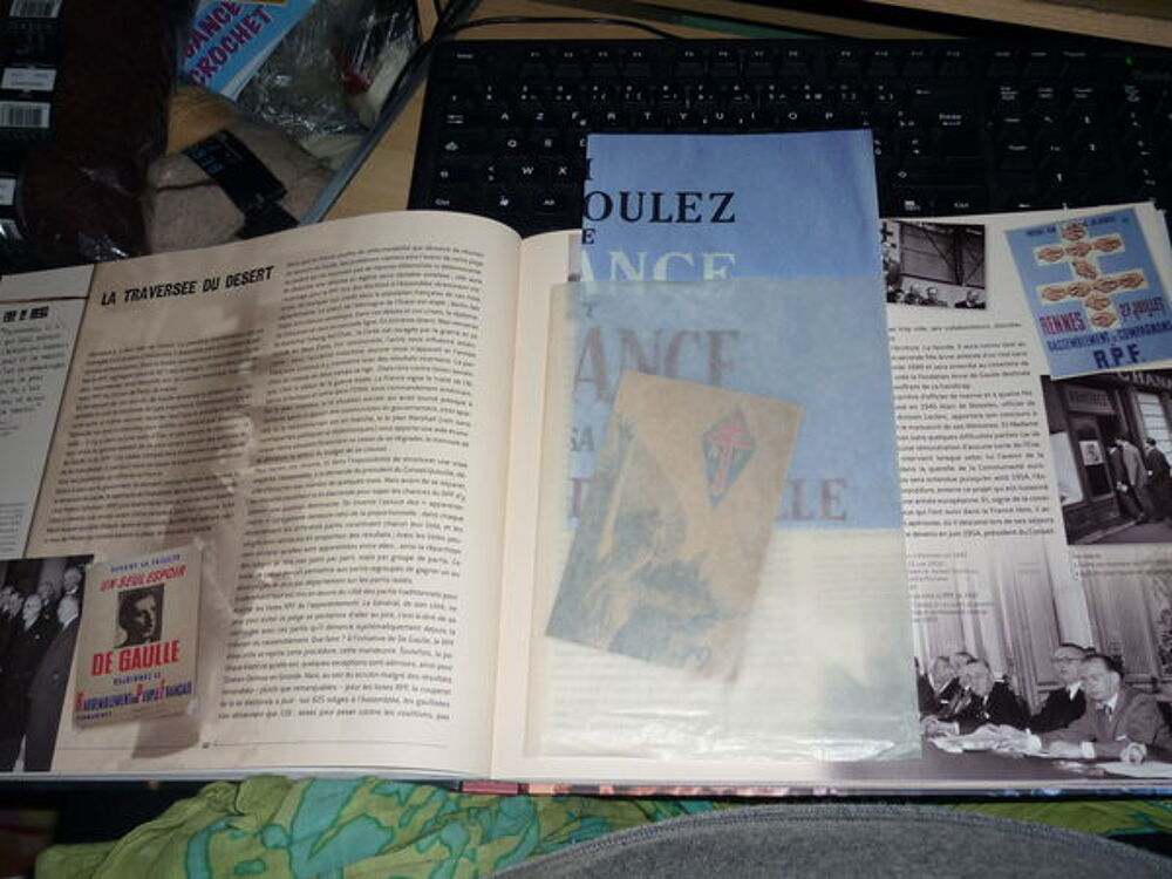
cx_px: 586
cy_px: 440
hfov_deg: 55.4
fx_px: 1117
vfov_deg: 42.9
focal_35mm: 33
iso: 100
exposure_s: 1/125
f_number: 2.8
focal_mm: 5.5
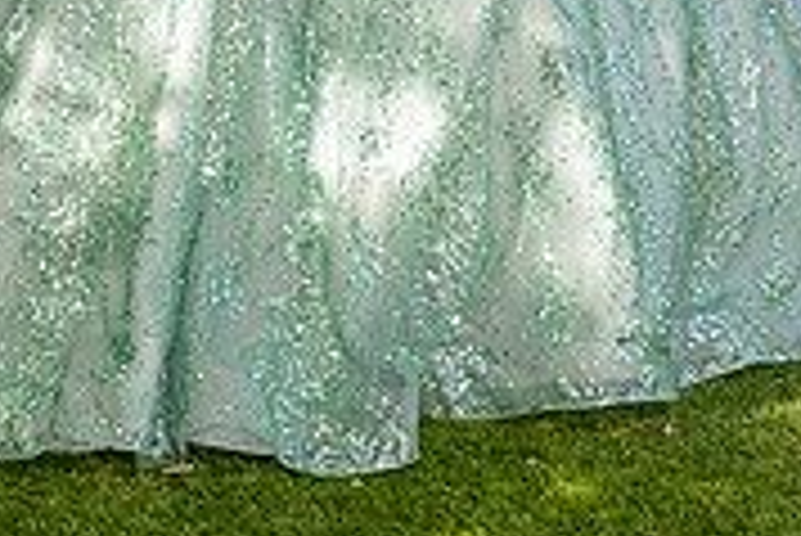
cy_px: -277
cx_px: 198
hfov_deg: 16.4
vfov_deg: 10.7
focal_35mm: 124
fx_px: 2761
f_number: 5.6
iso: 200
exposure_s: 1/200
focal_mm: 38
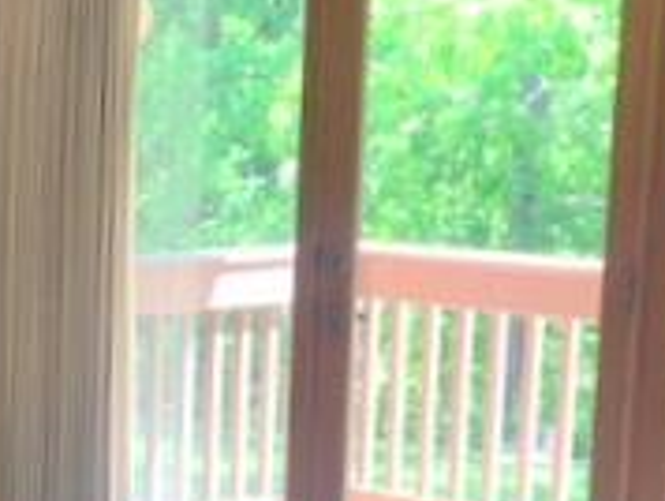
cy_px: 494
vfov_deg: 14.1
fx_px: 2001
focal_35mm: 104
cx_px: 123
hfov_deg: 18.7
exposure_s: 1/40
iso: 25
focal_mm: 4.15
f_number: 2.2
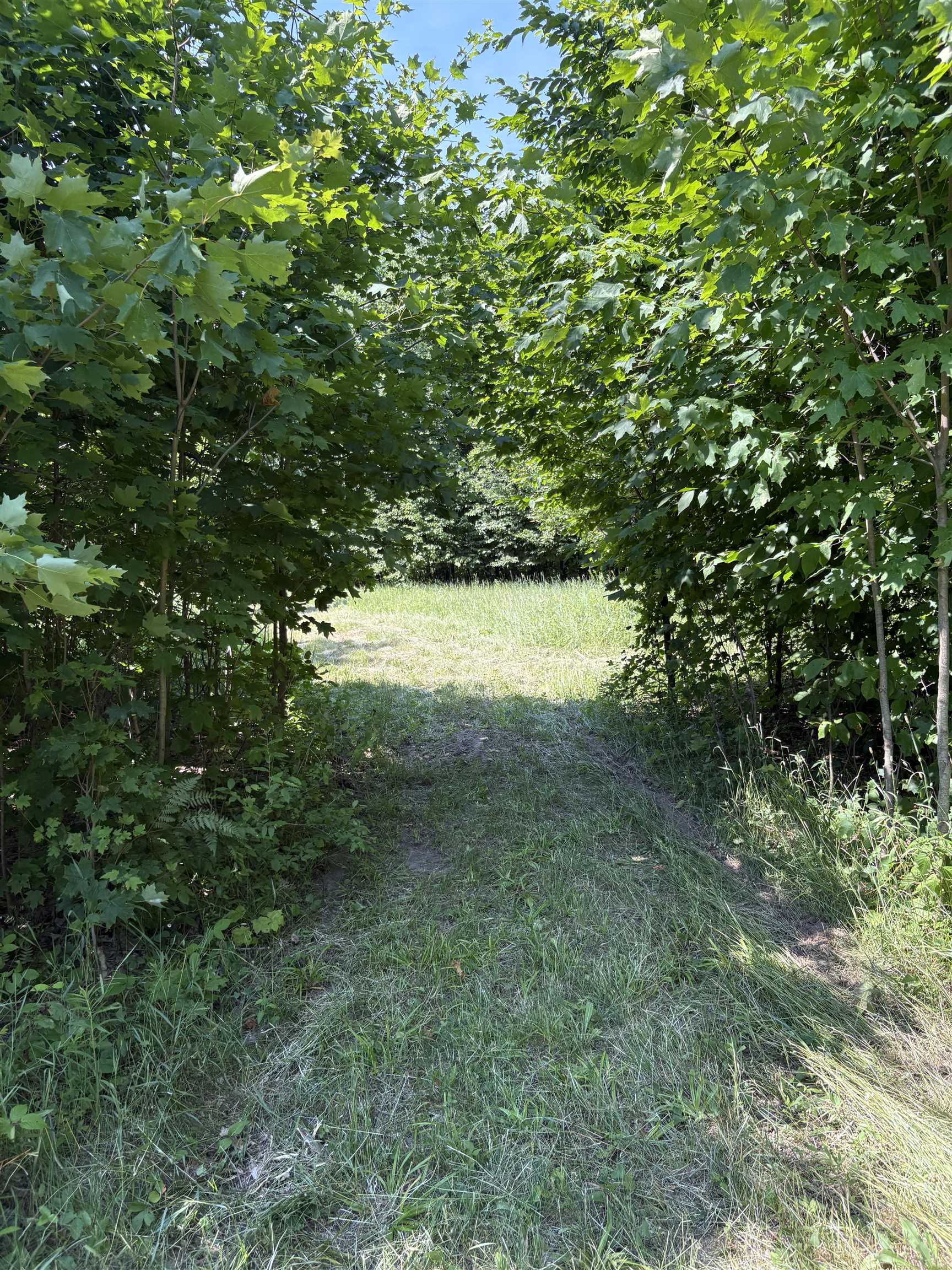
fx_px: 953
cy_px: 635
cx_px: 476
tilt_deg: -7.0
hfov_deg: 53.1
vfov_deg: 67.3
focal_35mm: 26
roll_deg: +0.1
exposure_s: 1/472
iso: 64
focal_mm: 5.96
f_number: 1.6
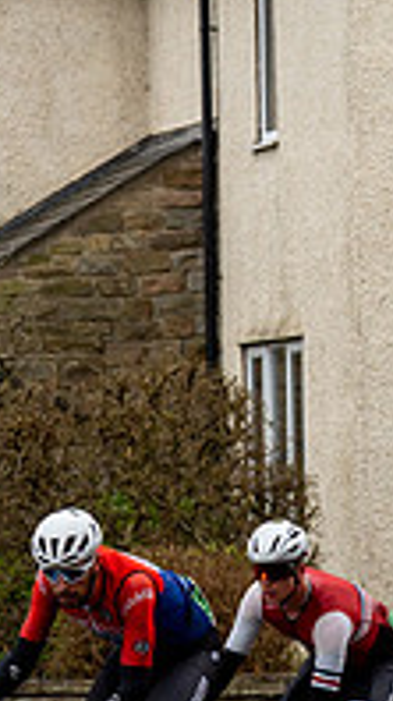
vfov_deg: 6.0
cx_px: 254
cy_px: 622
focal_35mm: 360
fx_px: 6686
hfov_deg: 3.4
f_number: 4
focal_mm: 70
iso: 400
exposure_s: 1/1000
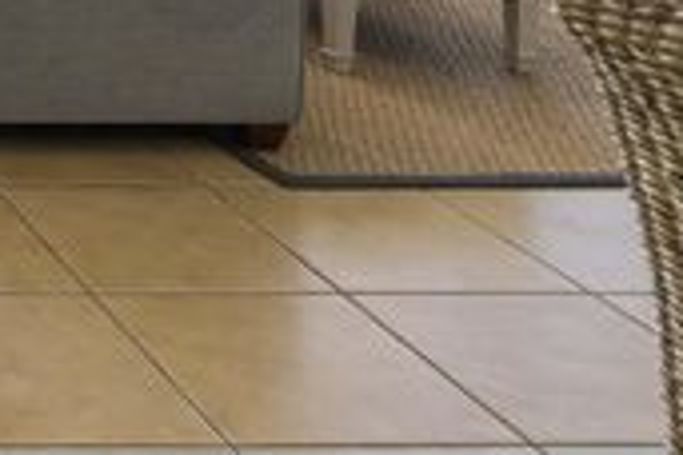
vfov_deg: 15.9
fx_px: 1366
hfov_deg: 19.6
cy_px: -379
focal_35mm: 72
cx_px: -591
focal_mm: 12
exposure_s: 1/6
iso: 250
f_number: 7.1
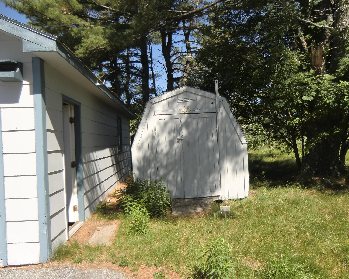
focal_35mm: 26
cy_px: 144
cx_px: 185
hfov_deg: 66.0
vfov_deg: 54.9
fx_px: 269
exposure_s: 1/640
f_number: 3.2
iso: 64
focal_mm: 4.3
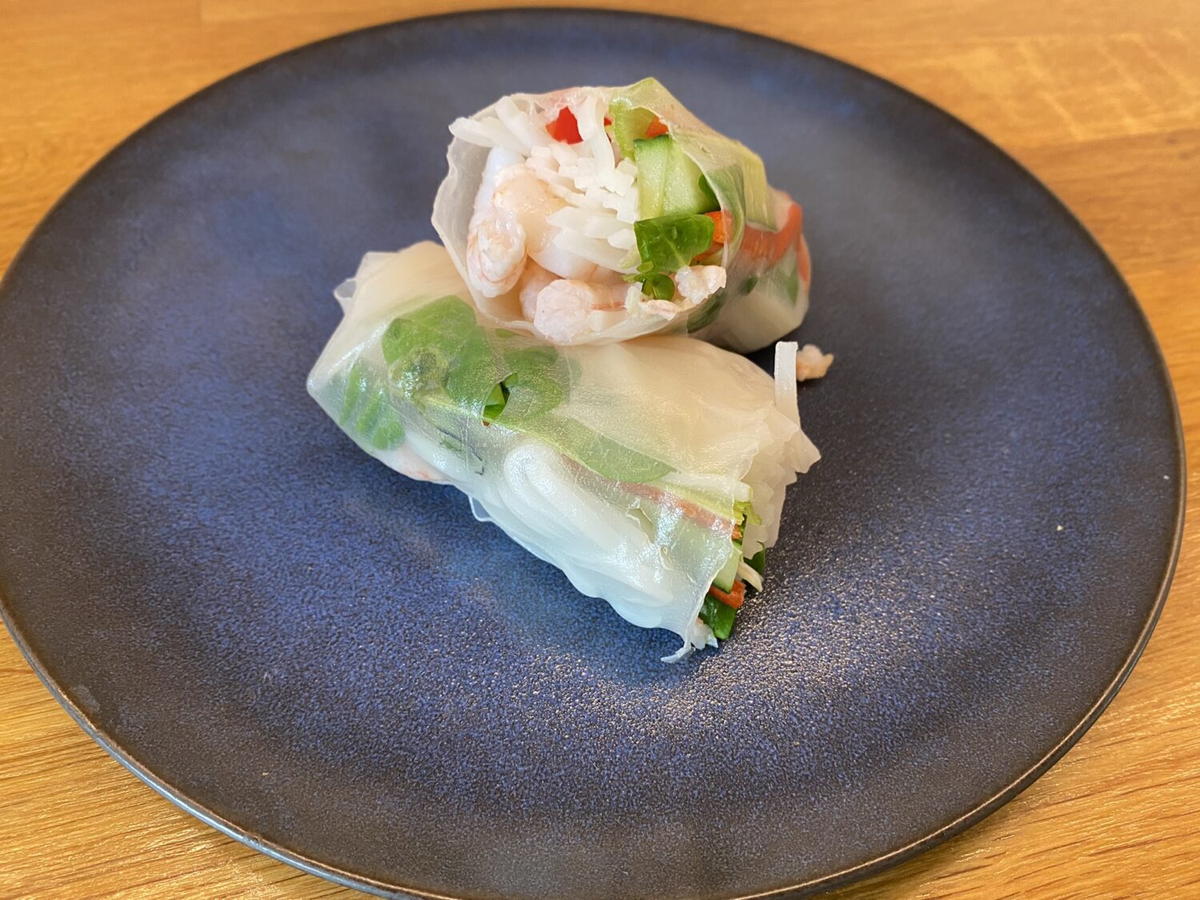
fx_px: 901
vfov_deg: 53.1
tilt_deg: -52.3
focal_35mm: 26
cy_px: 450
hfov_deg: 67.3
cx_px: 600
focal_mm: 4.25
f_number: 1.8
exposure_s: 1/81
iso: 125
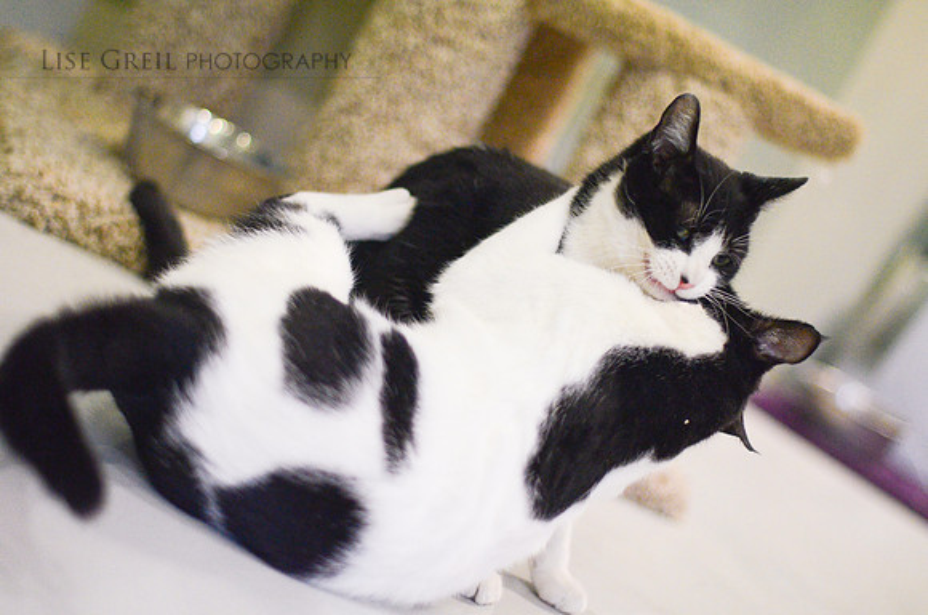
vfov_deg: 18.1
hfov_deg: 27.0
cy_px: 308
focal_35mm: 75
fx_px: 1929
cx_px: 464
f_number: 1.4
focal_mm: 50
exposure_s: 1/800
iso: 2500
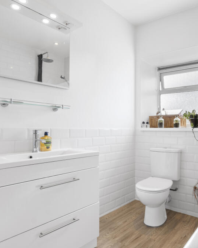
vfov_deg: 72.6
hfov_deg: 60.1
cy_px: 126
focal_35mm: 23
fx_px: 169
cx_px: 124
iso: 400
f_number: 11
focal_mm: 16
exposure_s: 1/15
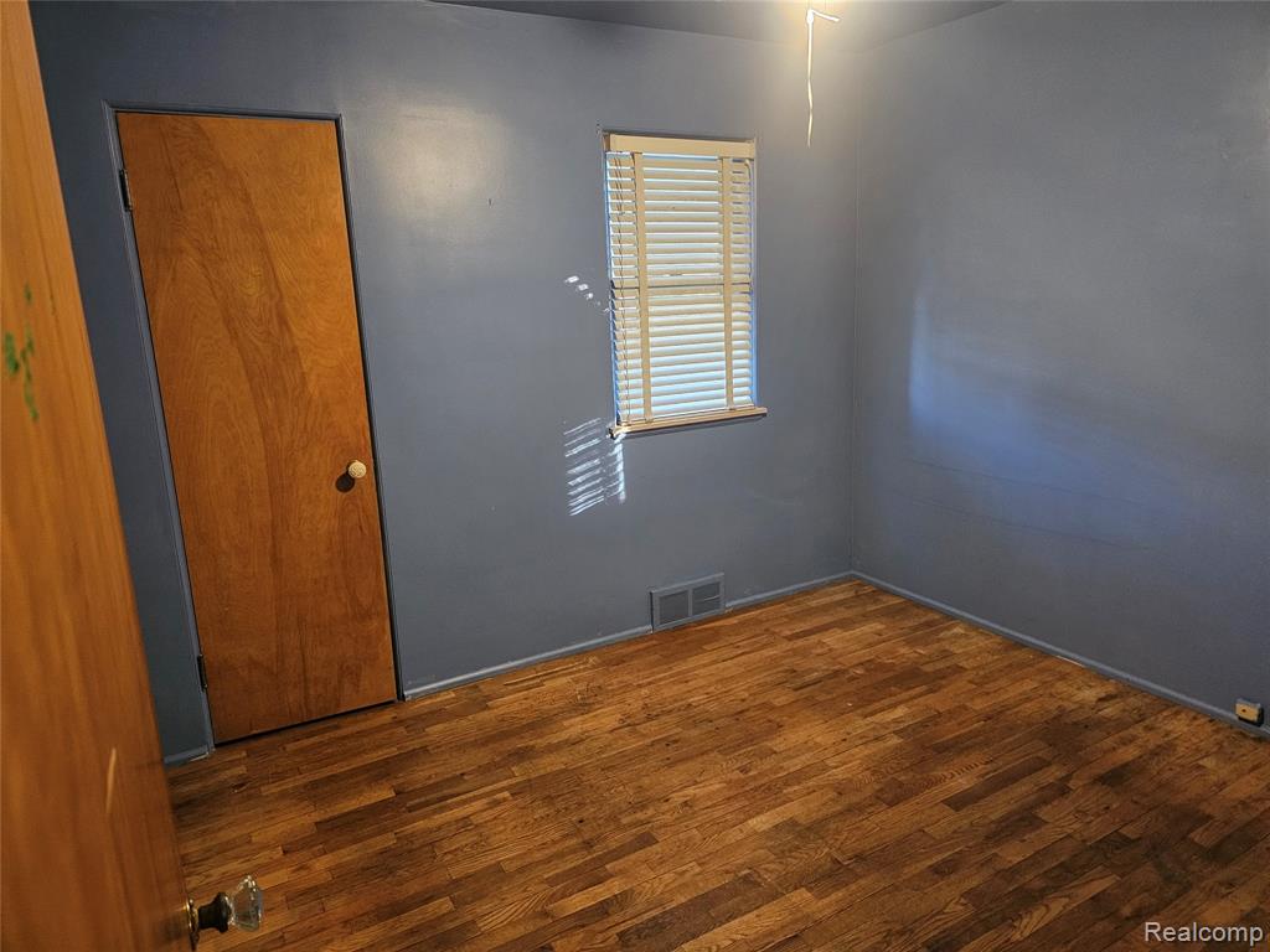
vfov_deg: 58.9
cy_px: 476
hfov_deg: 73.9
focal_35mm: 23
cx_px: 635
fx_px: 844
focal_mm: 6.3
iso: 640
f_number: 1.7
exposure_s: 1/24
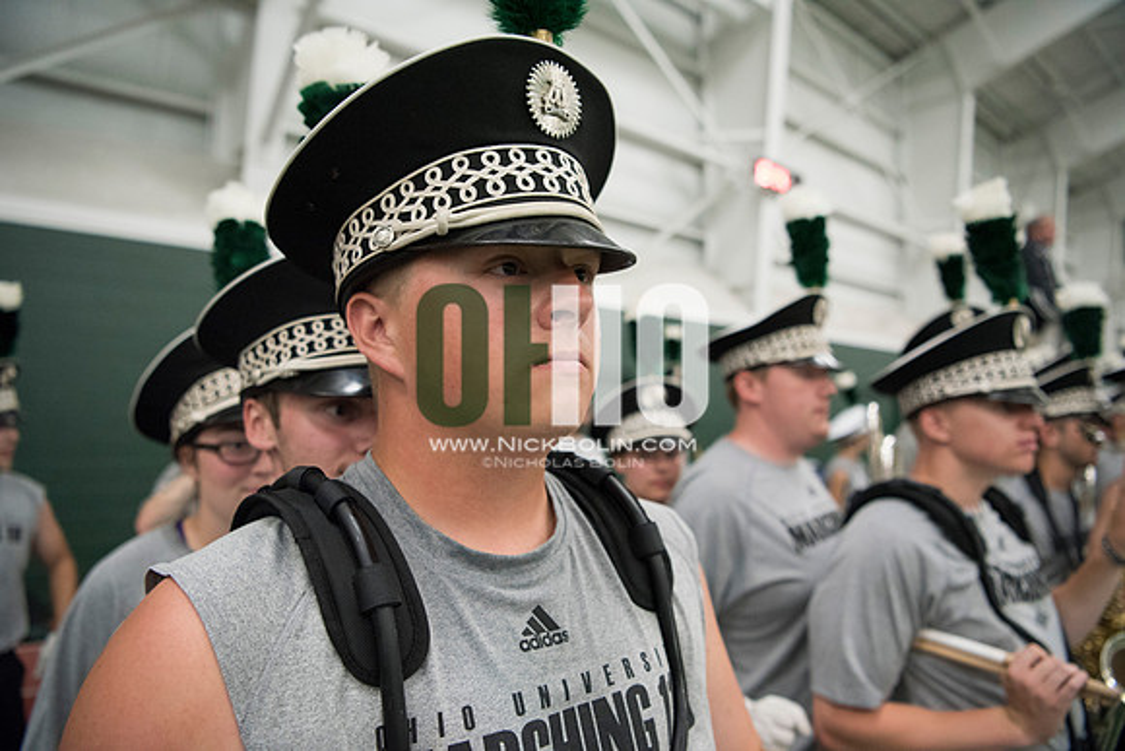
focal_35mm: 24
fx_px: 750
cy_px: 376
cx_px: 562
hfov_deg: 73.7
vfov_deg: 53.2
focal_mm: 24
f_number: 3.2
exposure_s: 1/250
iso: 3200
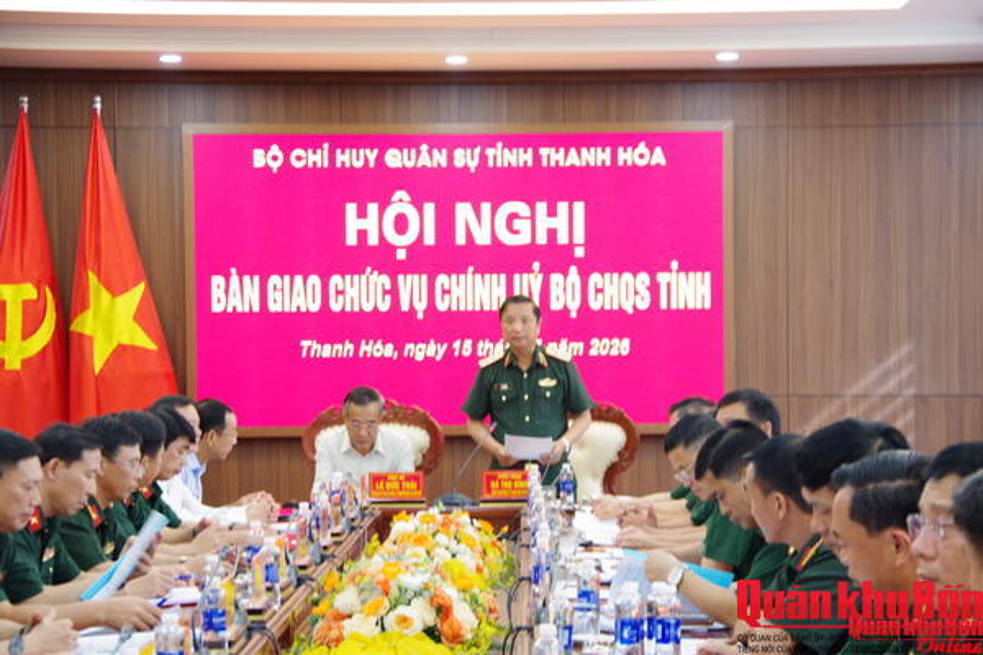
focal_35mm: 90
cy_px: 328
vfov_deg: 15.2
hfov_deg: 22.6
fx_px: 2457
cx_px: 492
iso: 1600
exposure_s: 1/30
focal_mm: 60
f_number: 6.3
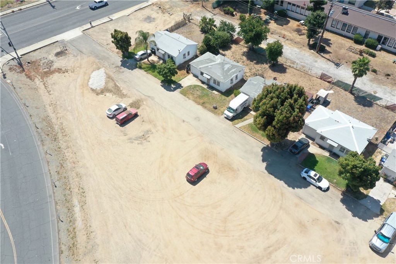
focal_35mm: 28
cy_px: 132
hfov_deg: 65.5
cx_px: 198
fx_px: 308
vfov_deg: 46.4
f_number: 5.6
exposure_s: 1/320
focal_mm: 10.26
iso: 100
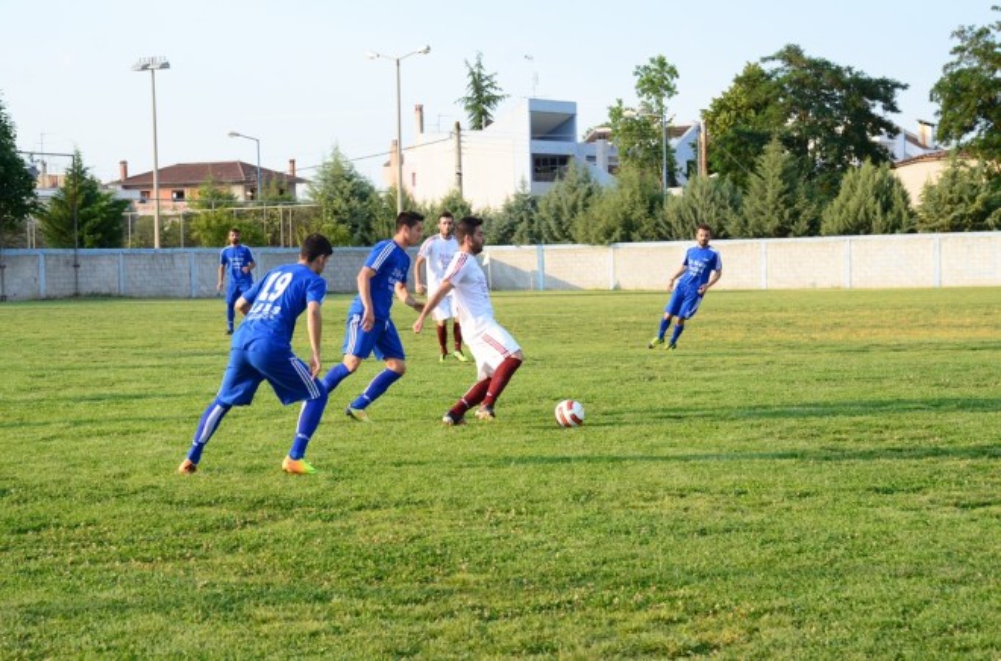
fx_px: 2079
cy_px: 330
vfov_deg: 18.1
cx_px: 500
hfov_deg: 27.1
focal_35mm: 75
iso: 1600
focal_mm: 50
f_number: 8
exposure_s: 1/1000
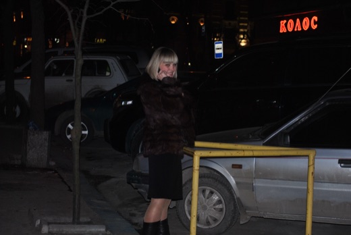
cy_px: 118
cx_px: 176
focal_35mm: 75
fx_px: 732
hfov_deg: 27.0
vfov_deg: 18.2
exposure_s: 1/60
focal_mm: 50
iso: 200
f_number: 5.6
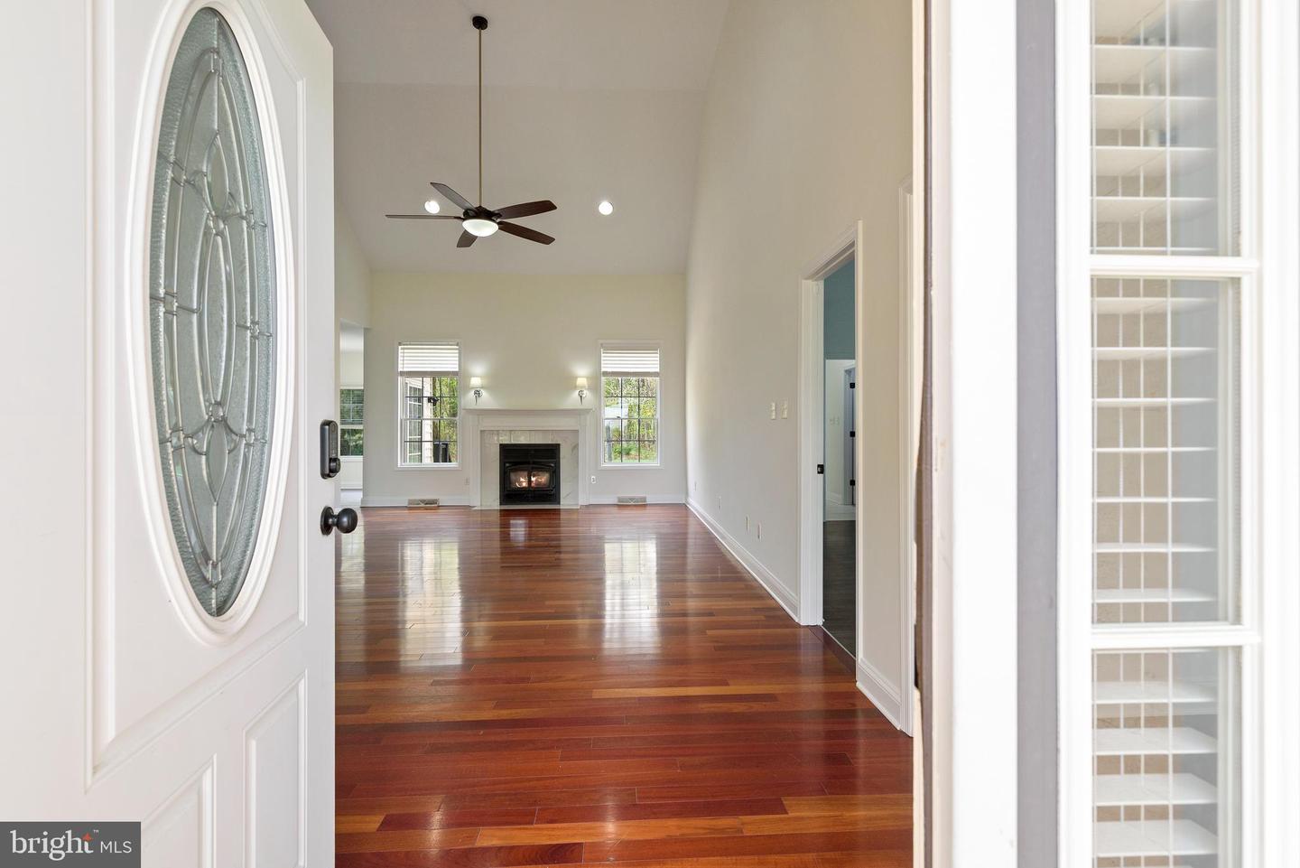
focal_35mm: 16
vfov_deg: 73.8
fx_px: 578
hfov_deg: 96.7
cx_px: 650
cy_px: 434
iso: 400
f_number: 8
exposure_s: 1/90
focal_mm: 16
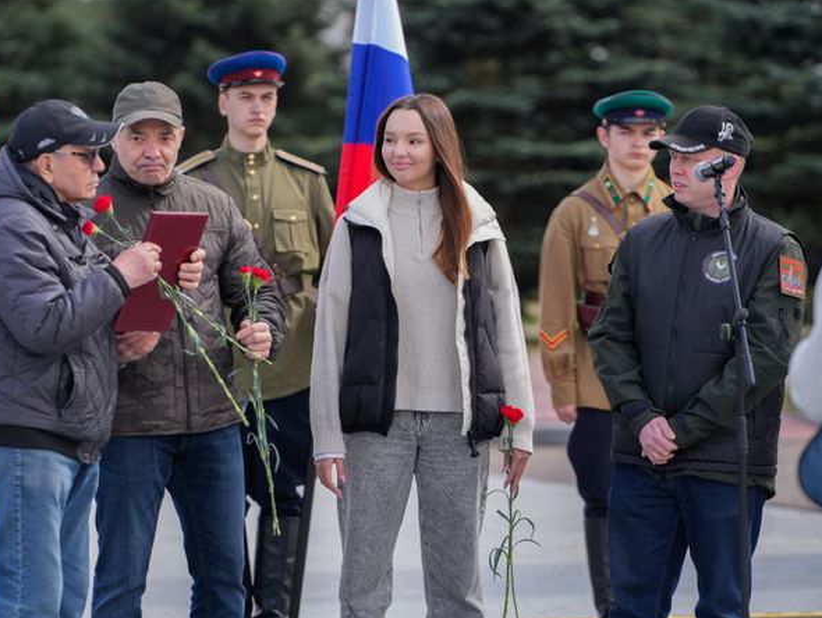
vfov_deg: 6.5
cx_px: 340
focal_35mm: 228
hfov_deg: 8.7
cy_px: 299
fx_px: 5416
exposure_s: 1/640
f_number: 4
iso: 320
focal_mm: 200
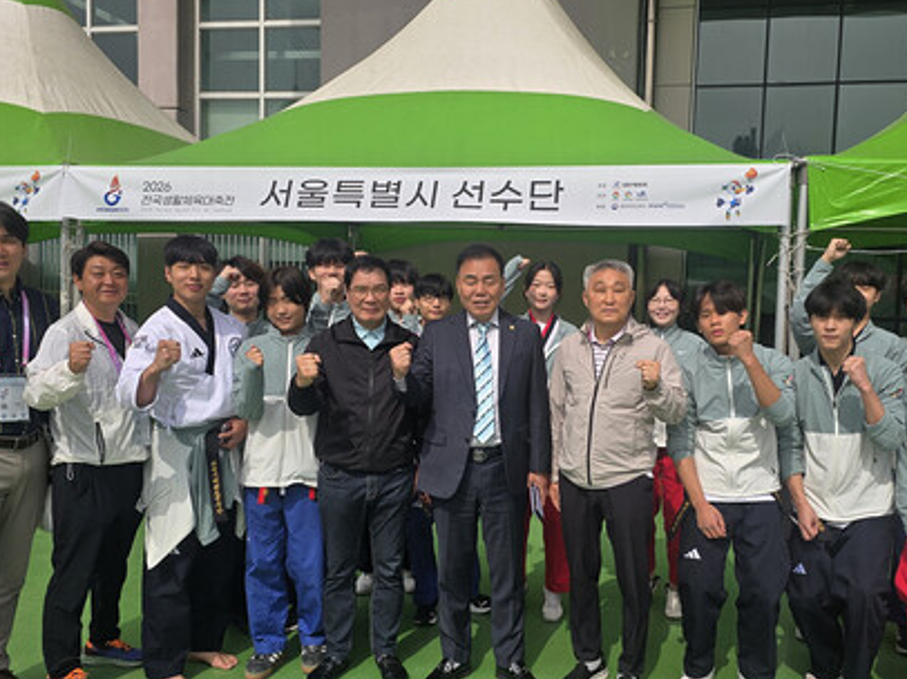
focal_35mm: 34
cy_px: 364
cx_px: 536
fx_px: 890
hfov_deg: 53.7
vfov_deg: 41.7
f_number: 1.7
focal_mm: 6.3
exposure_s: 1/927
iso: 12
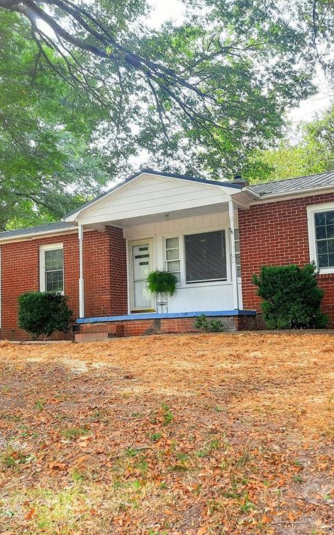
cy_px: 270
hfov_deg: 35.3
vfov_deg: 54.0
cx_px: 153
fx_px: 525
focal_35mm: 36
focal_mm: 4.6
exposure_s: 1/120
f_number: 2
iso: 32
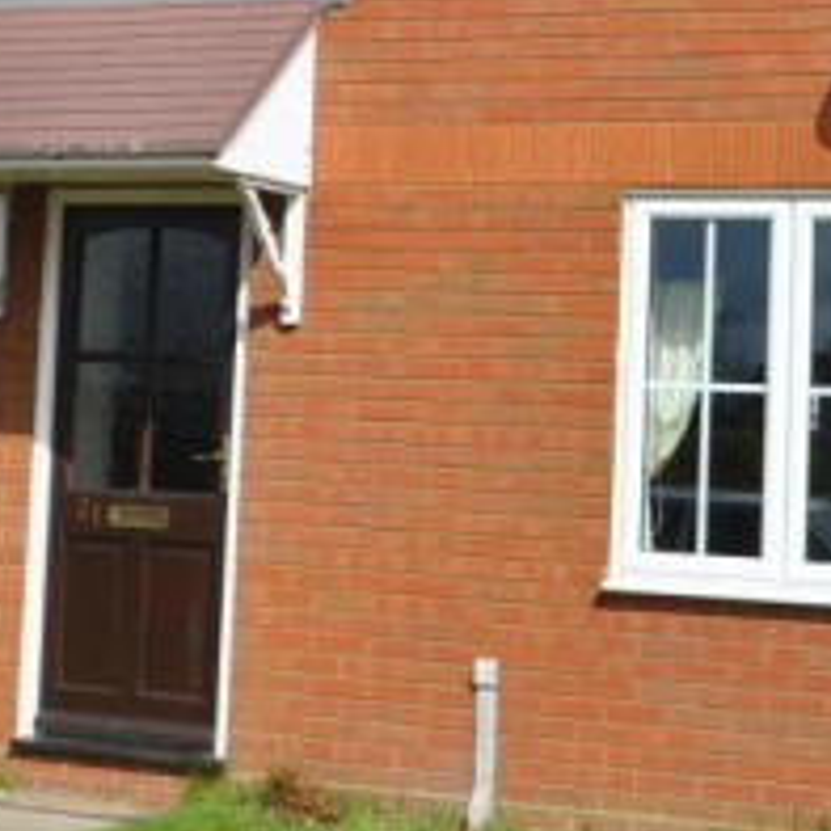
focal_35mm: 110
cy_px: 67
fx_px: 2988
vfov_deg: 15.6
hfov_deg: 15.8
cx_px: 236
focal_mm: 26
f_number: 9
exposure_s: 1/320
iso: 200
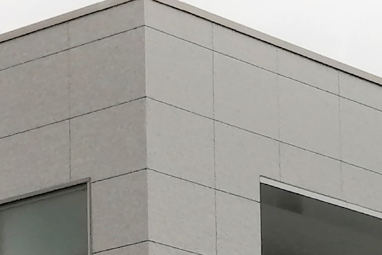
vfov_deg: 5.9
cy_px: 469
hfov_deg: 9.0
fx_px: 2409
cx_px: 44
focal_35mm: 227
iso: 50
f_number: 1.8
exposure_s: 1/1534
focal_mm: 3.62
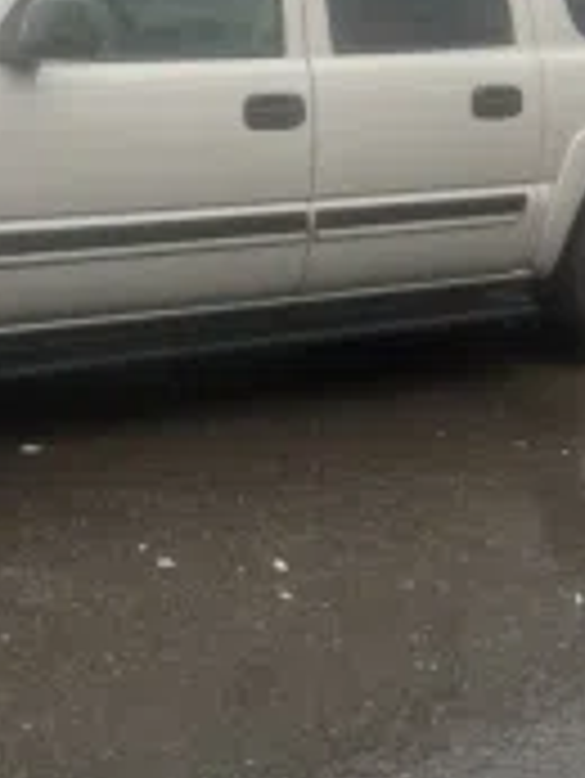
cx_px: 189
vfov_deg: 32.0
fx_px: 1350
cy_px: 292
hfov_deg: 24.3
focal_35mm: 60
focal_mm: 5.7
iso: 80
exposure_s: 1/100
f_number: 1.5
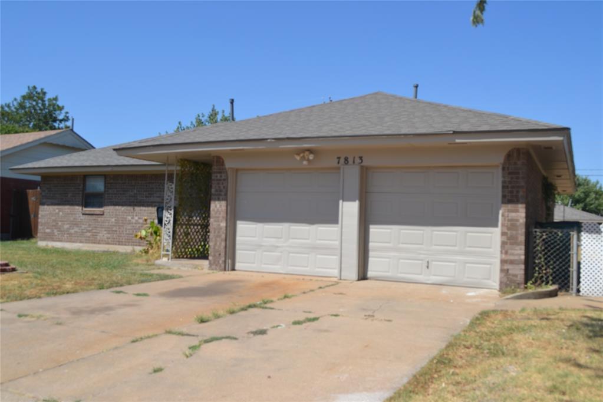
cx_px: 302
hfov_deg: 57.2
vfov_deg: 40.0
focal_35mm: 33
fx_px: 553
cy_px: 201
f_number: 8
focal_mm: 22
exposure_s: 1/250
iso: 100
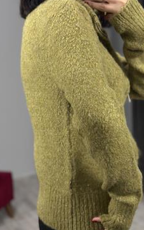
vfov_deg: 35.1
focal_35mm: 58
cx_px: 95
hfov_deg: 22.3
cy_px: 117
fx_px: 363
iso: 80
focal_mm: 6.86
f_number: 1.78
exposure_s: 1/100
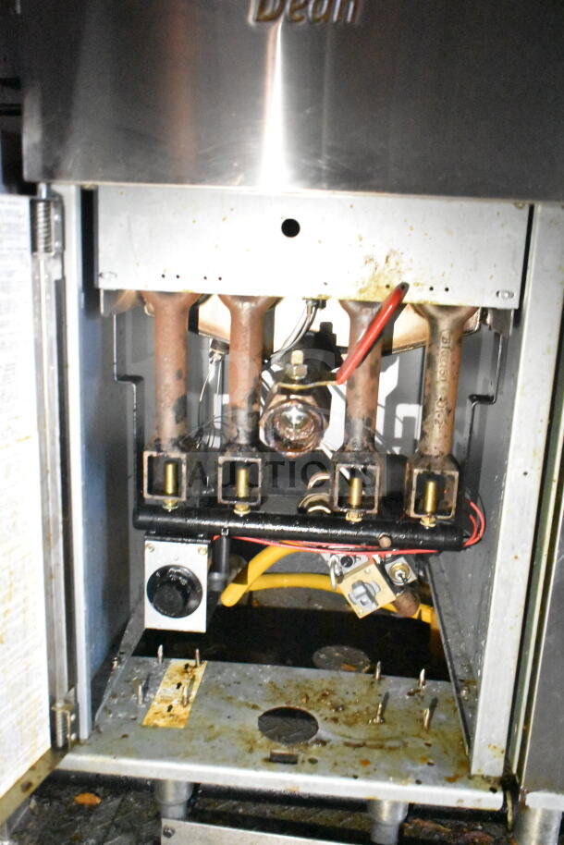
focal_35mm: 33
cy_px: 422
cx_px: 282
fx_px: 775
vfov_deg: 57.2
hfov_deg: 40.0
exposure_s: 1/30
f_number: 3.8
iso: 18000
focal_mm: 22
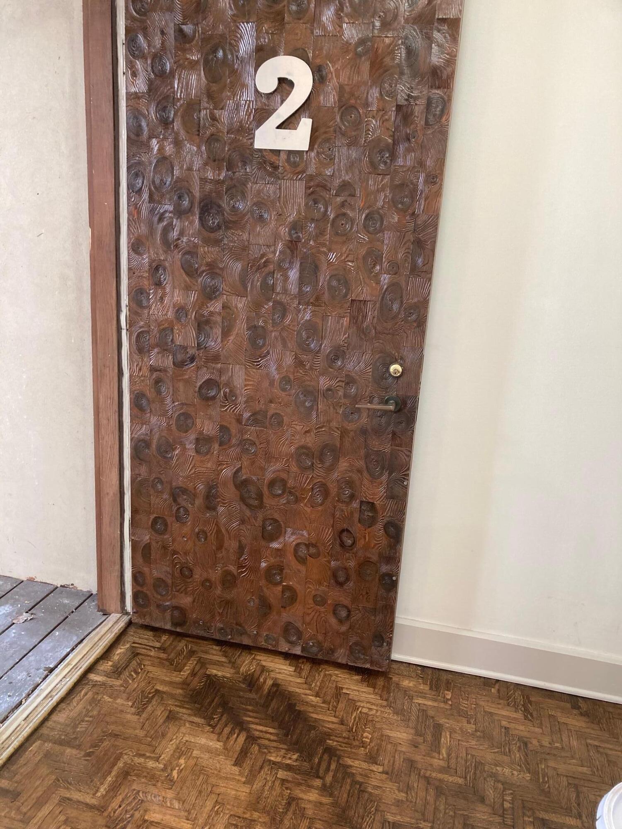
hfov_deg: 49.7
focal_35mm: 28
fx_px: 671
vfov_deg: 63.4
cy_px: 414
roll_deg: -3.7
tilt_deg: -15.8
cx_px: 311
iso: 125
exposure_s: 1/60
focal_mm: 3.99
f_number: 1.8
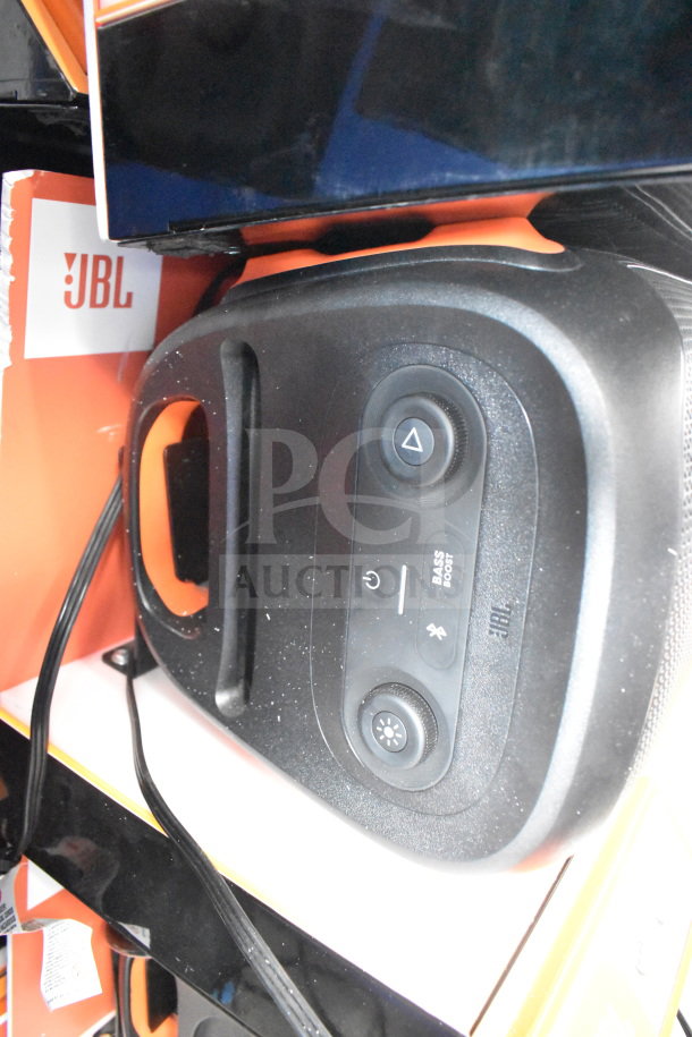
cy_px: 518
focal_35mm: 27
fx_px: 778
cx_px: 346
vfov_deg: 67.4
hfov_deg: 47.9
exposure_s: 1/30
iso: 16000
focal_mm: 18
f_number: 3.5
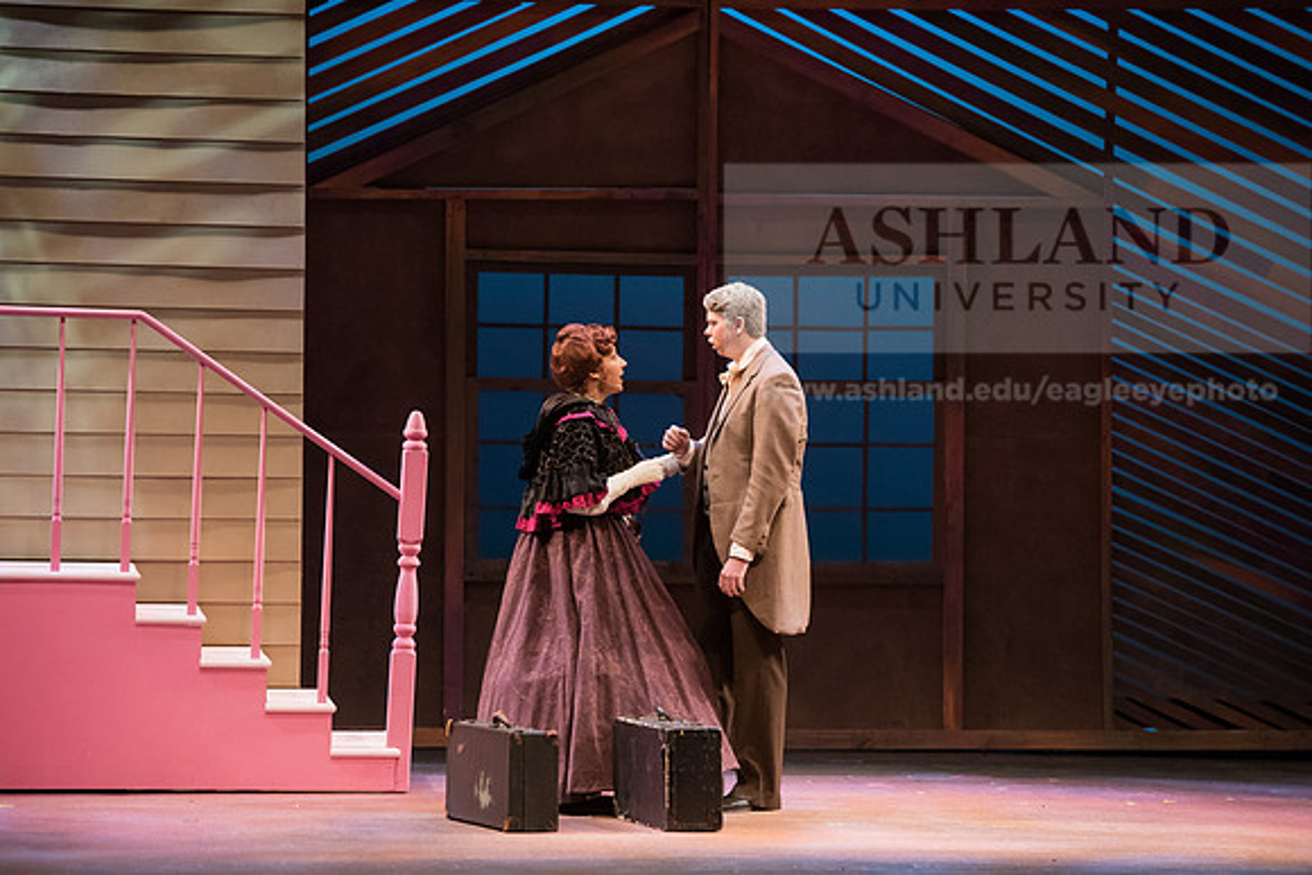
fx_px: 6197
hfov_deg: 12.1
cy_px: 438
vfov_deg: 8.1
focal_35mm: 170
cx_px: 656
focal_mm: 170
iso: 5000
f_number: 4
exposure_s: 1/400
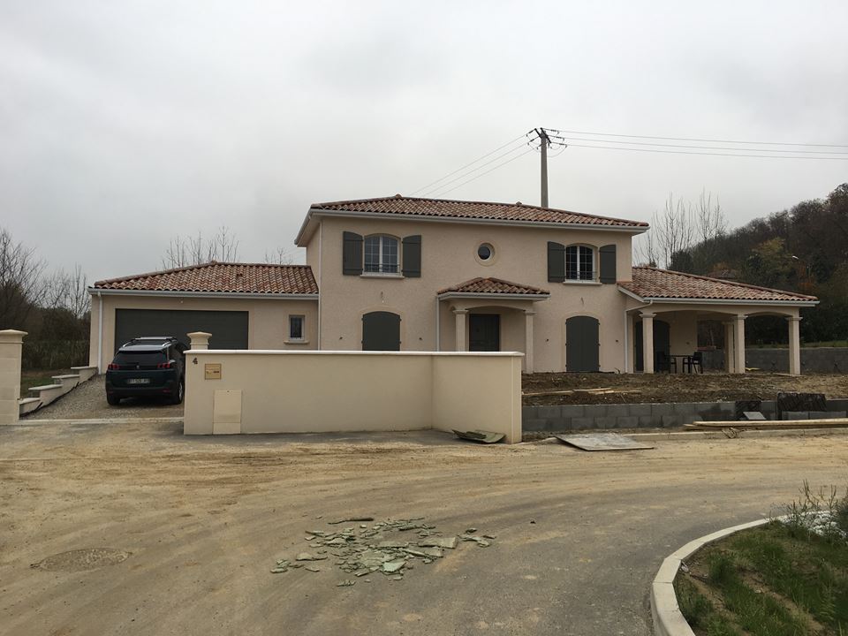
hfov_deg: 61.7
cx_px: 424
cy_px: 318
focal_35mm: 29
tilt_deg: +3.2
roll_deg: -0.8
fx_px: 710
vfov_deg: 48.2
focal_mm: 4.15
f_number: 2.2
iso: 25
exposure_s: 1/133
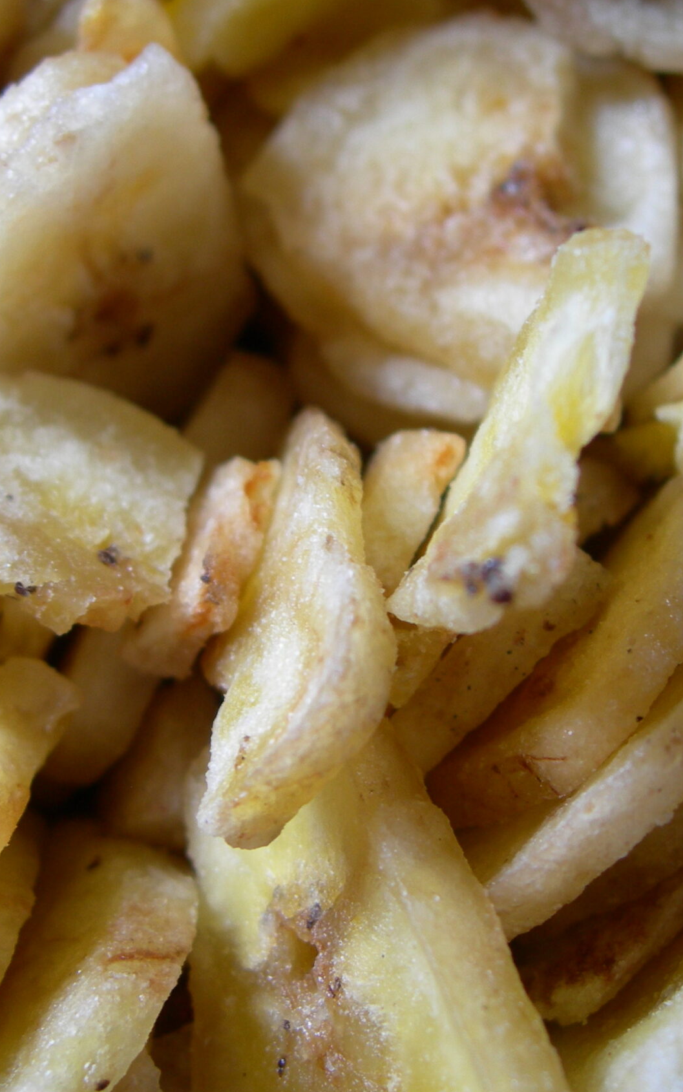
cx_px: 301
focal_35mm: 61
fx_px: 1816
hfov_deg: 21.3
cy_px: 541
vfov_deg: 33.5
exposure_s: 1/13.2
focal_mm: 7.8
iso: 50
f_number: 2.8
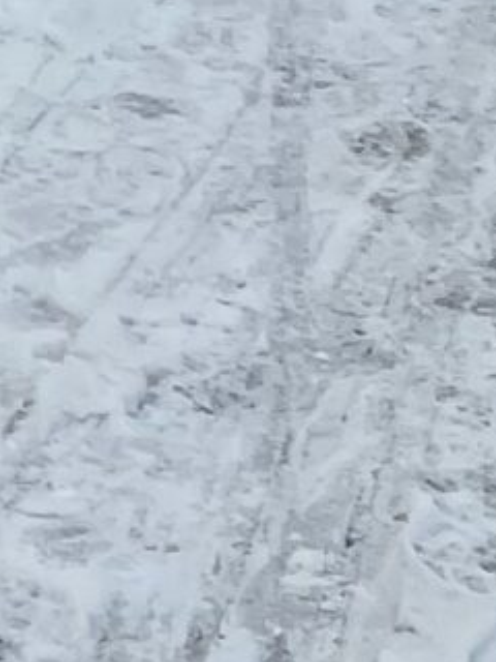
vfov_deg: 8.0
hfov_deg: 6.1
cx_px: -1391
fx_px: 3974
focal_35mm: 208
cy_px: -1413
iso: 32
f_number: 1.6
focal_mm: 4.2
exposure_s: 1/259
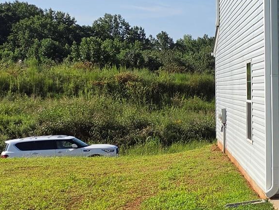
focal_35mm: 82
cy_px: 70
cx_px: 470
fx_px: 661
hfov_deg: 19.3
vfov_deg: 18.0
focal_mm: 5.4
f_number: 1.8
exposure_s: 1/4629
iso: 80
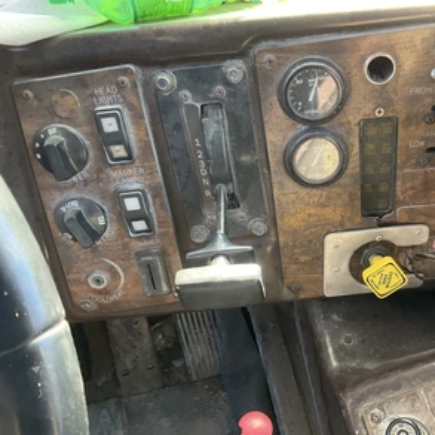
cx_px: 292
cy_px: 215
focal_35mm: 35
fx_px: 498
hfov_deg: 46.4
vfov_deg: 47.2
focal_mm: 3
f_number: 1.8
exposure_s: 1/60
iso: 100
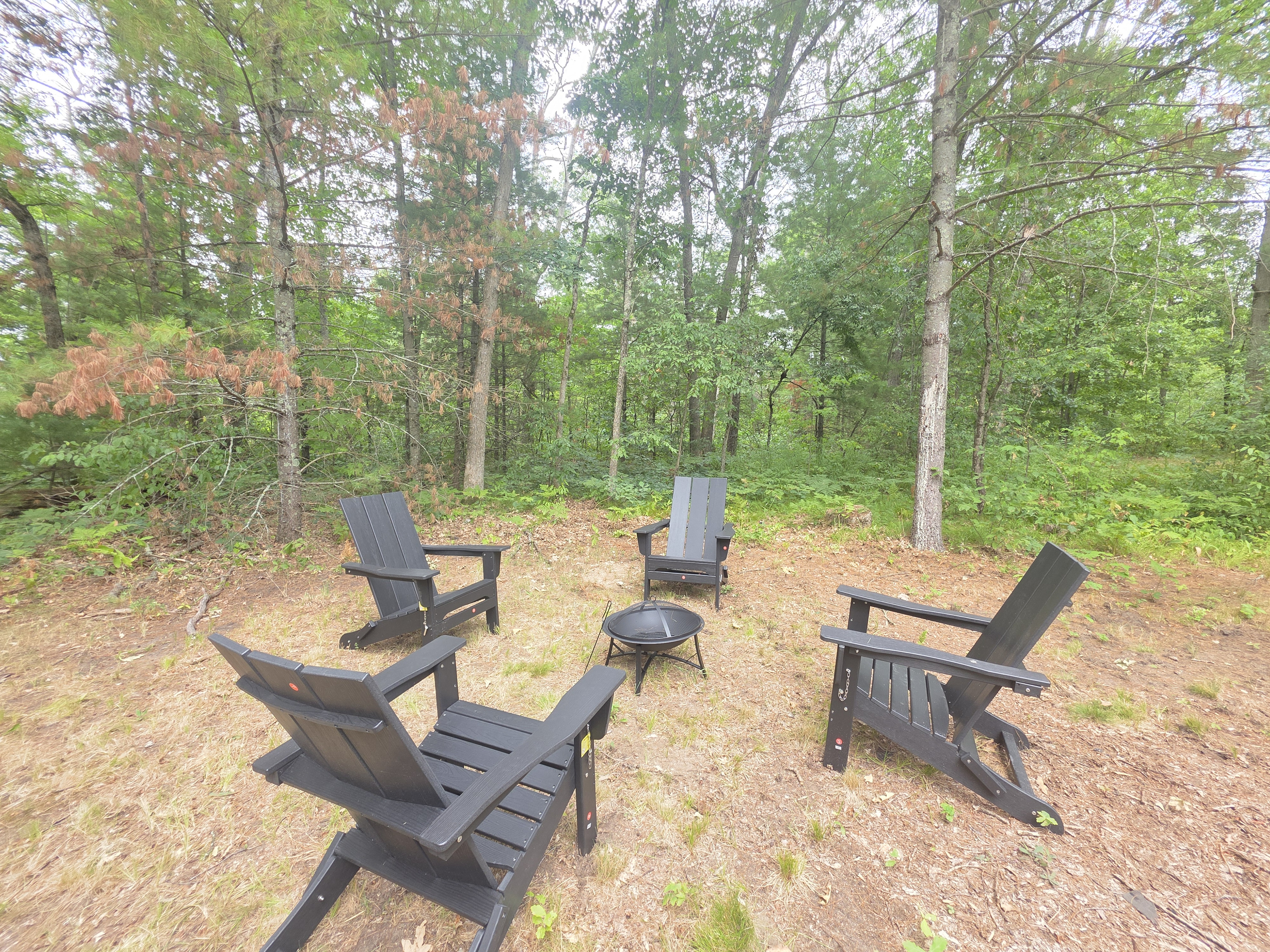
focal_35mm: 13
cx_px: 635
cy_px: 476
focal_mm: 2.2
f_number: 1.9
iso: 50
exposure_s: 1/120
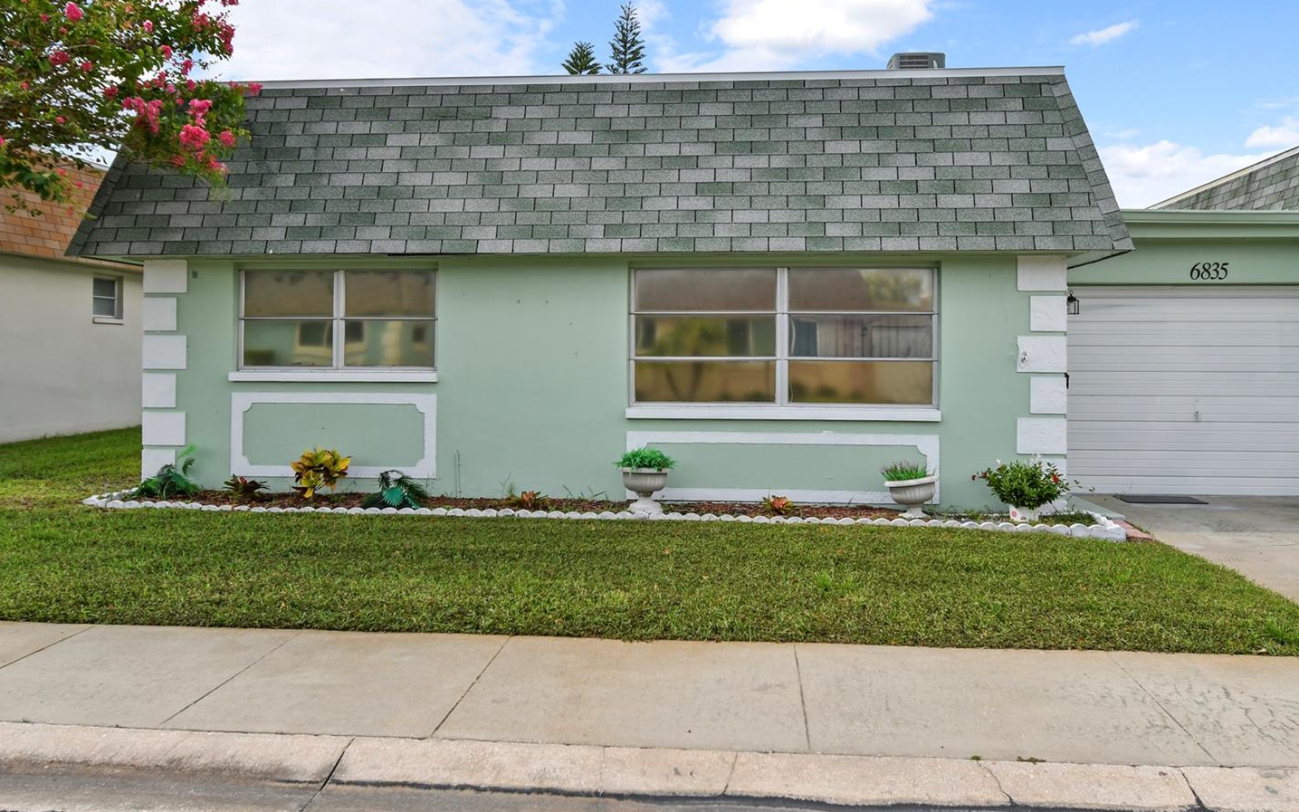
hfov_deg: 72.4
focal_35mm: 25
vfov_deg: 49.2
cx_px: 698
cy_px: 360
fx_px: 885
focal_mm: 15
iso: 100
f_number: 7.1
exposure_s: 1/250
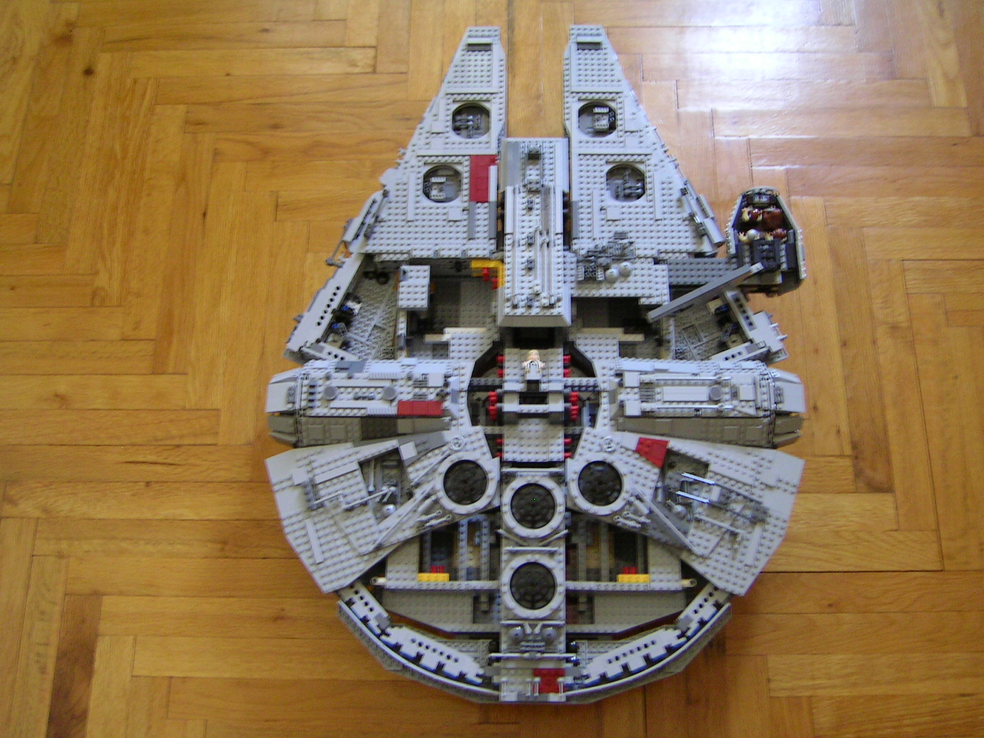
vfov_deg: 39.7
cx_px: 492
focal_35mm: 36
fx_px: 1023
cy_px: 369
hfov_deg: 51.4
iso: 100
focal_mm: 5.6
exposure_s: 1/5.8
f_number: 2.8
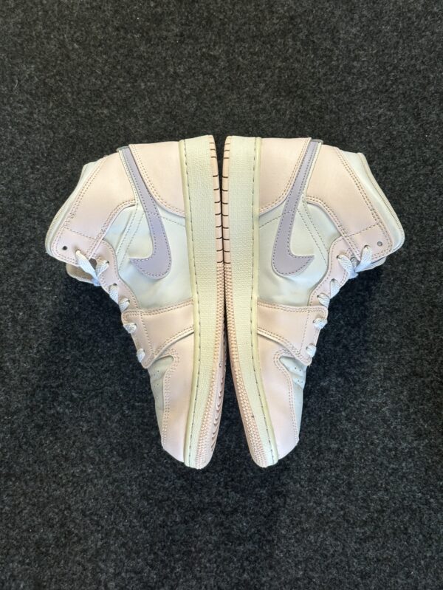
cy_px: 295
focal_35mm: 48
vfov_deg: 39.6
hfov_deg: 30.3
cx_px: 222
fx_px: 818
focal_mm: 6.86
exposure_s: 1/50
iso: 160
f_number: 1.78
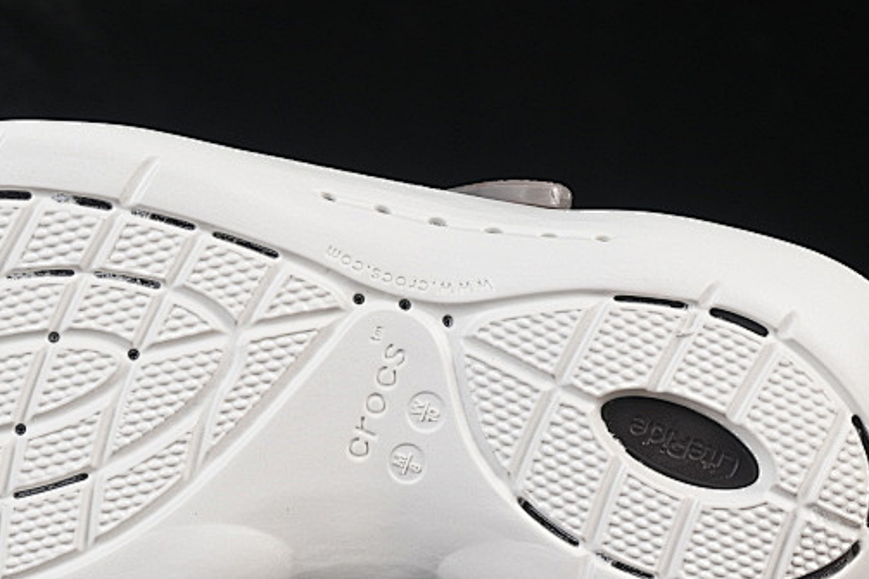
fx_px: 3885
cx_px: 292
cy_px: 275
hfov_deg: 12.7
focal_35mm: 161
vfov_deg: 8.5
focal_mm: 50
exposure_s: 1/80
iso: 160
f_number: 8
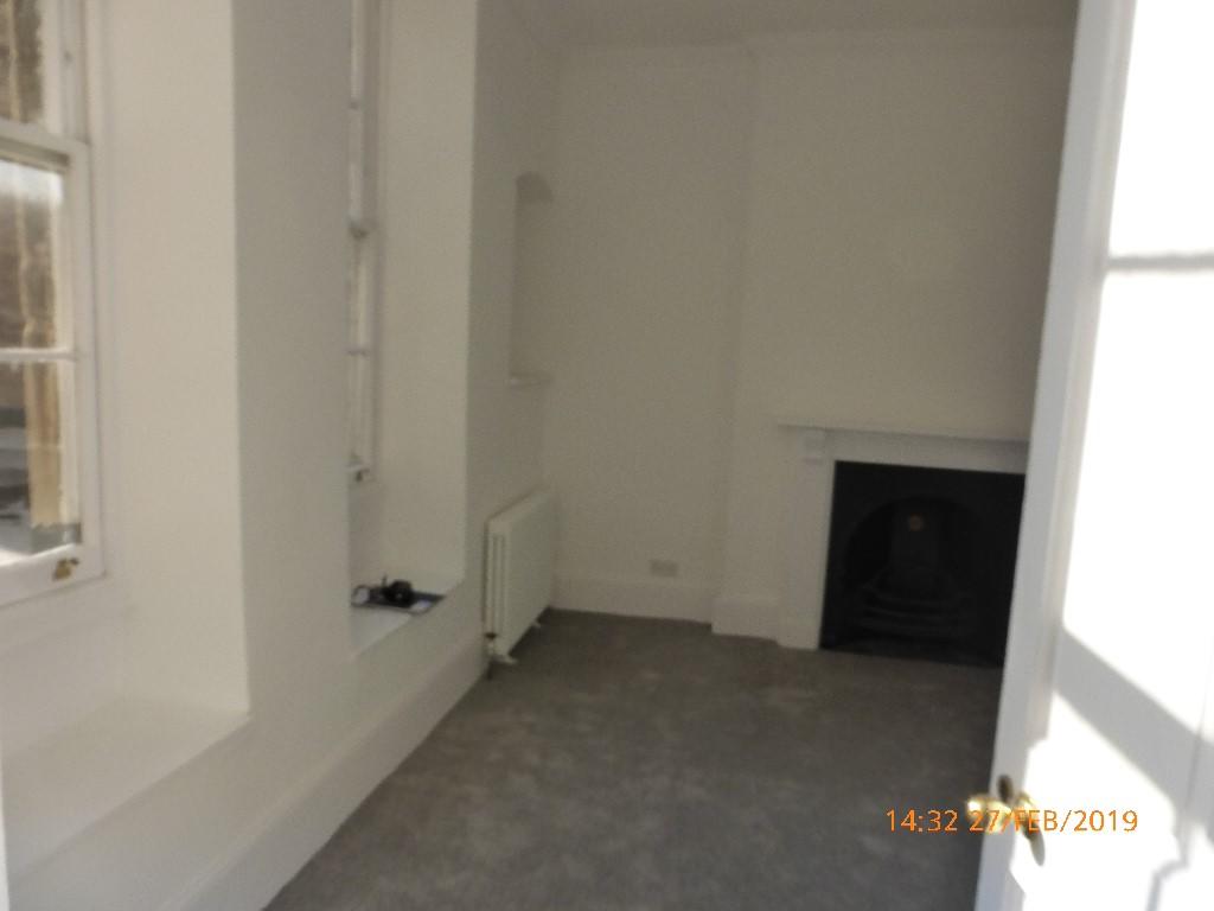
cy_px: 456
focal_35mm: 24
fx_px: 842
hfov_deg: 71.6
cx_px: 607
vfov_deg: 56.8
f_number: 4
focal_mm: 4.3
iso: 160
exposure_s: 1/320
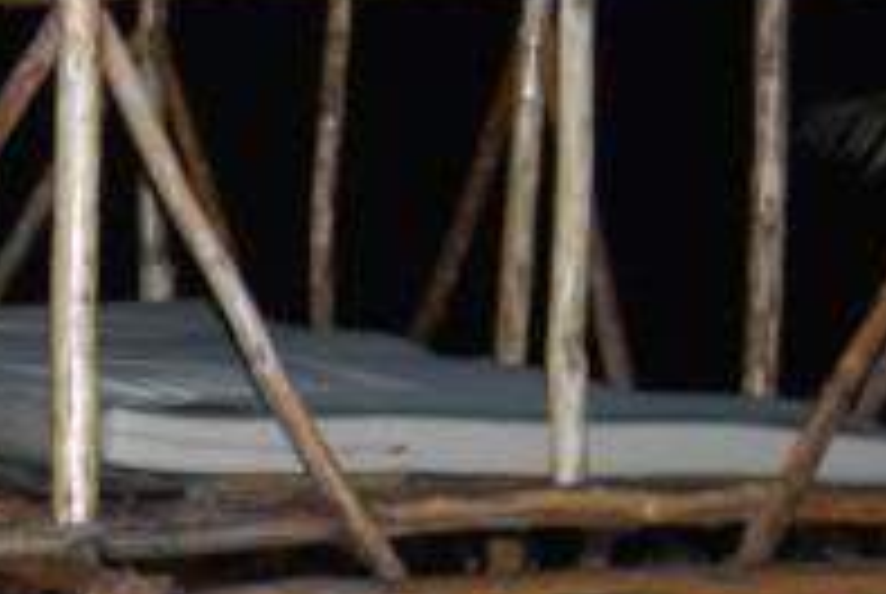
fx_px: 3894
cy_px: 713
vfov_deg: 8.6
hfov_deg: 12.6
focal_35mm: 158
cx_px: -247
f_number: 4
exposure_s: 1/60
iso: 500
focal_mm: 26
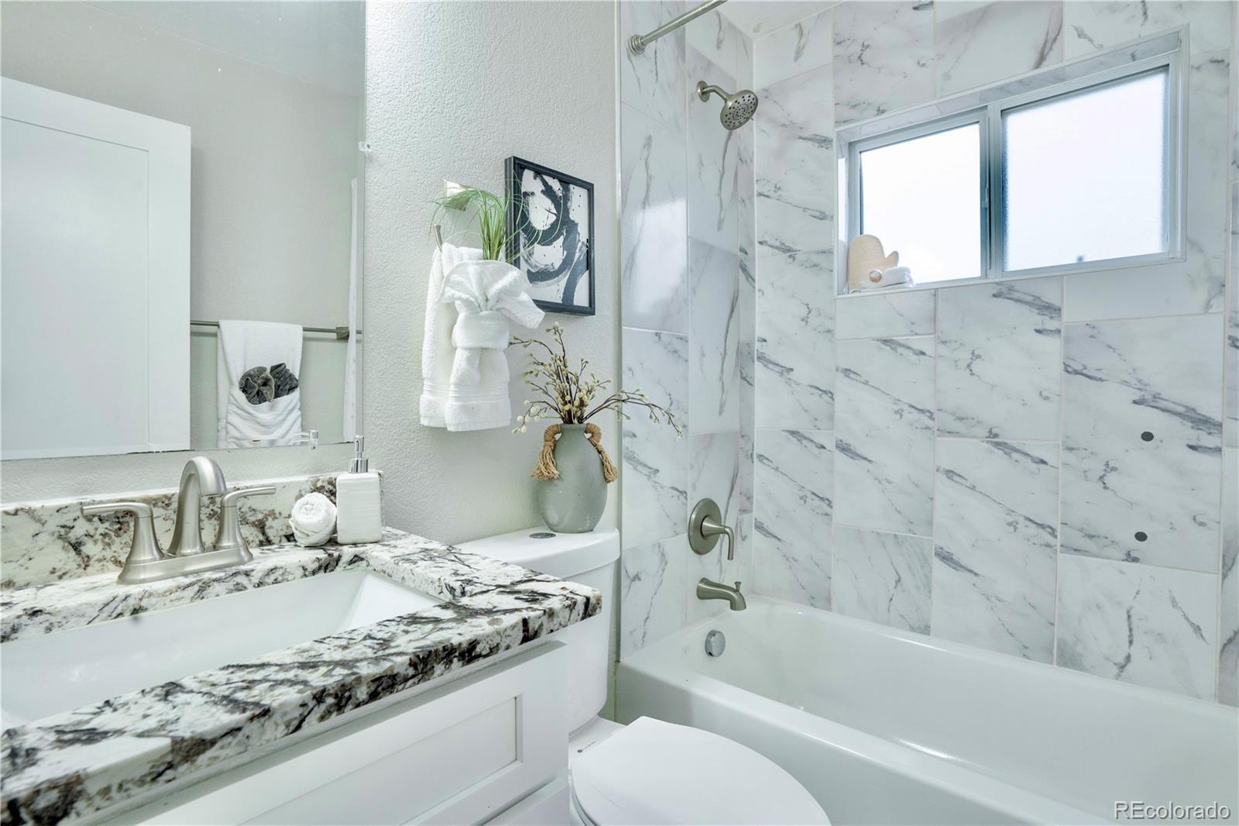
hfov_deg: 93.3
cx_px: 620
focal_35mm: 17
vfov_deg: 70.4
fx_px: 585
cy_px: 413
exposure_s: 1/100
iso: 800
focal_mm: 17
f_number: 8
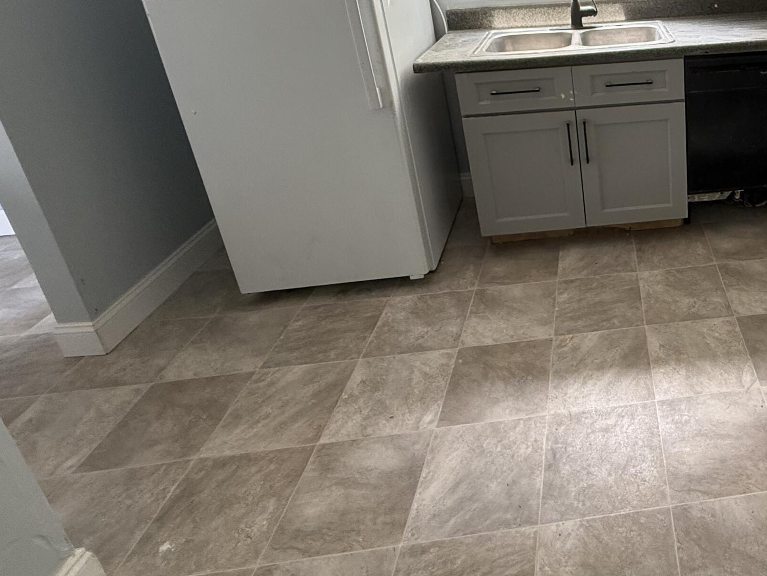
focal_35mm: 26
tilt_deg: -18.9
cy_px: 112
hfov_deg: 59.2
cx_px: 664
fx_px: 576
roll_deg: +2.2
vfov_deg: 49.8
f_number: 2.2
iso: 250
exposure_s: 1/99
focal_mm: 2.22
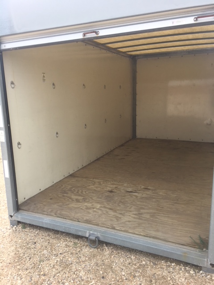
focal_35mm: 29
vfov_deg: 61.7
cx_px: 107
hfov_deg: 48.2
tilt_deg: -7.3
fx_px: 239
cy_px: 142
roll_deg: +2.5
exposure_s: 1/693
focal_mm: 4.15
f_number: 2.2
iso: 25
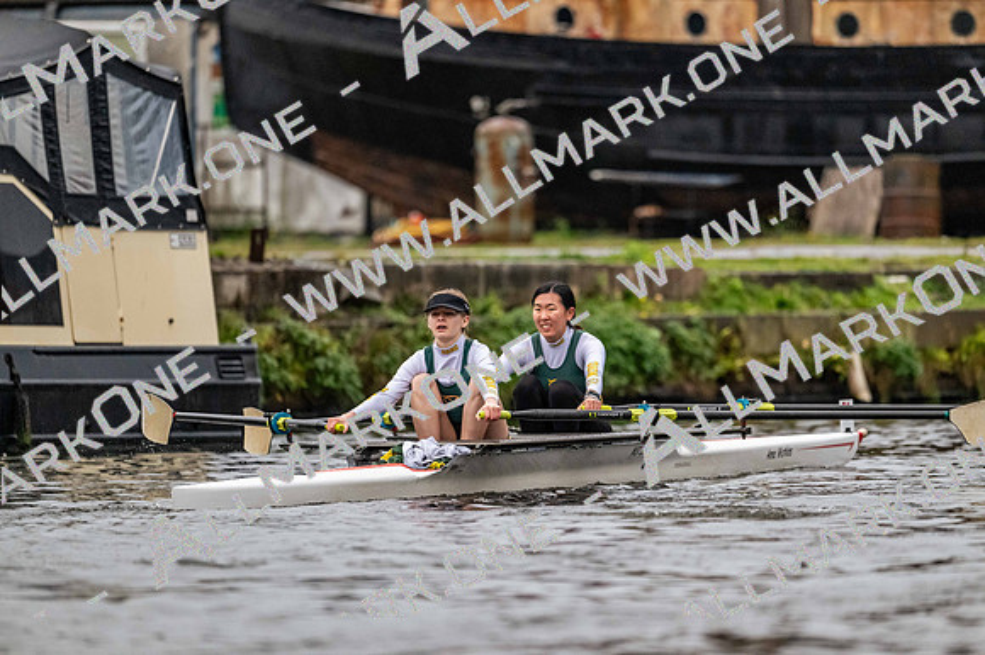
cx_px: 492
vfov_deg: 3.4
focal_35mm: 400
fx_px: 10940
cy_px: 328
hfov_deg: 5.2
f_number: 4.5
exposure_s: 1/2000
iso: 5000
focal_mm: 400
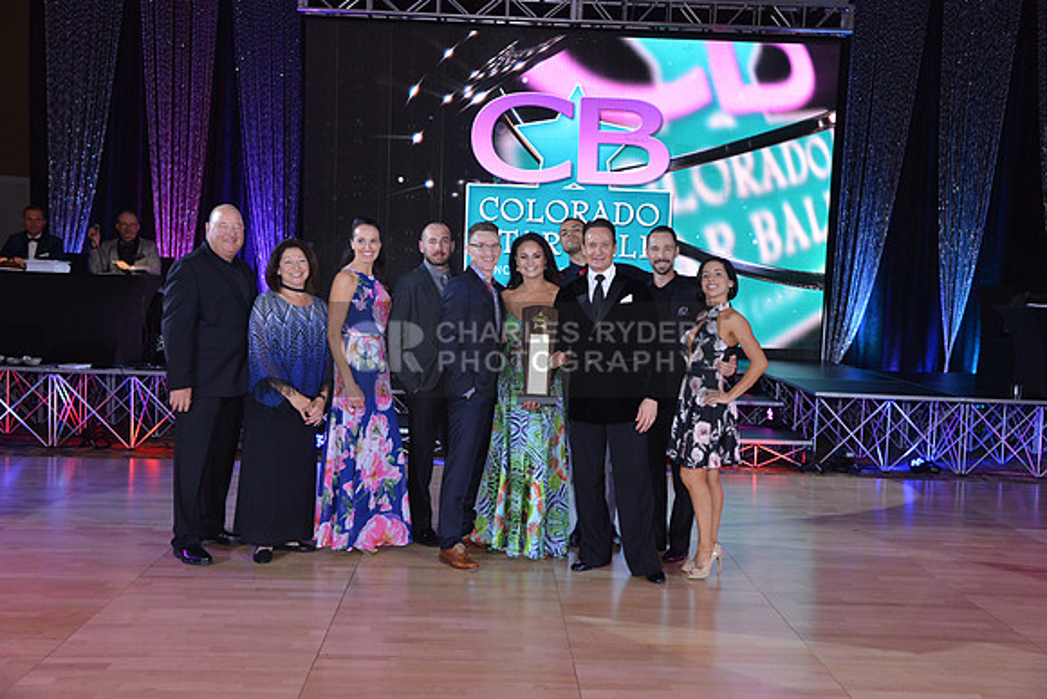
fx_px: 1018
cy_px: 350
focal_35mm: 35
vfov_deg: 37.9
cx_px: 524
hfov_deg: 54.4
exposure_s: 1/250
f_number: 5
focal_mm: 35
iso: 2000
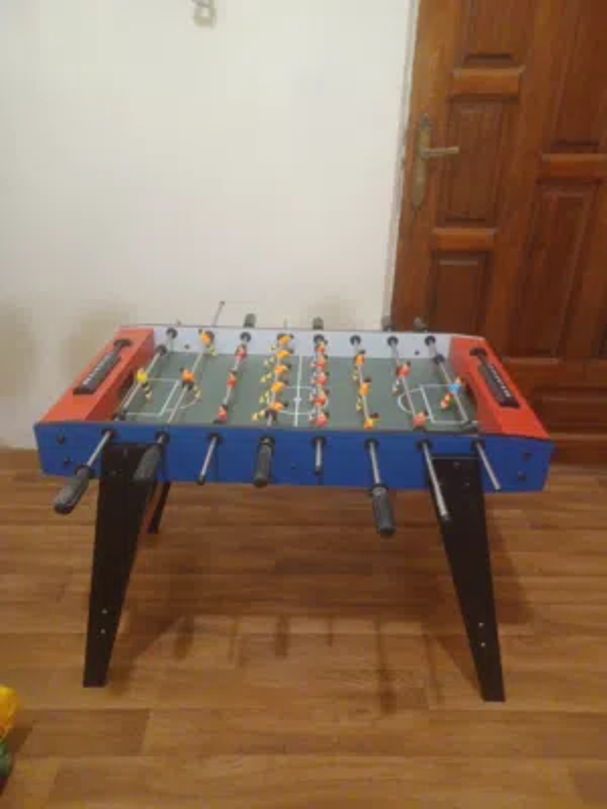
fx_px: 585
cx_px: 304
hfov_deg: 54.9
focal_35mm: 25
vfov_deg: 69.4
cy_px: 404
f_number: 1.8
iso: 1600
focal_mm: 4.6
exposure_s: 1/16.7
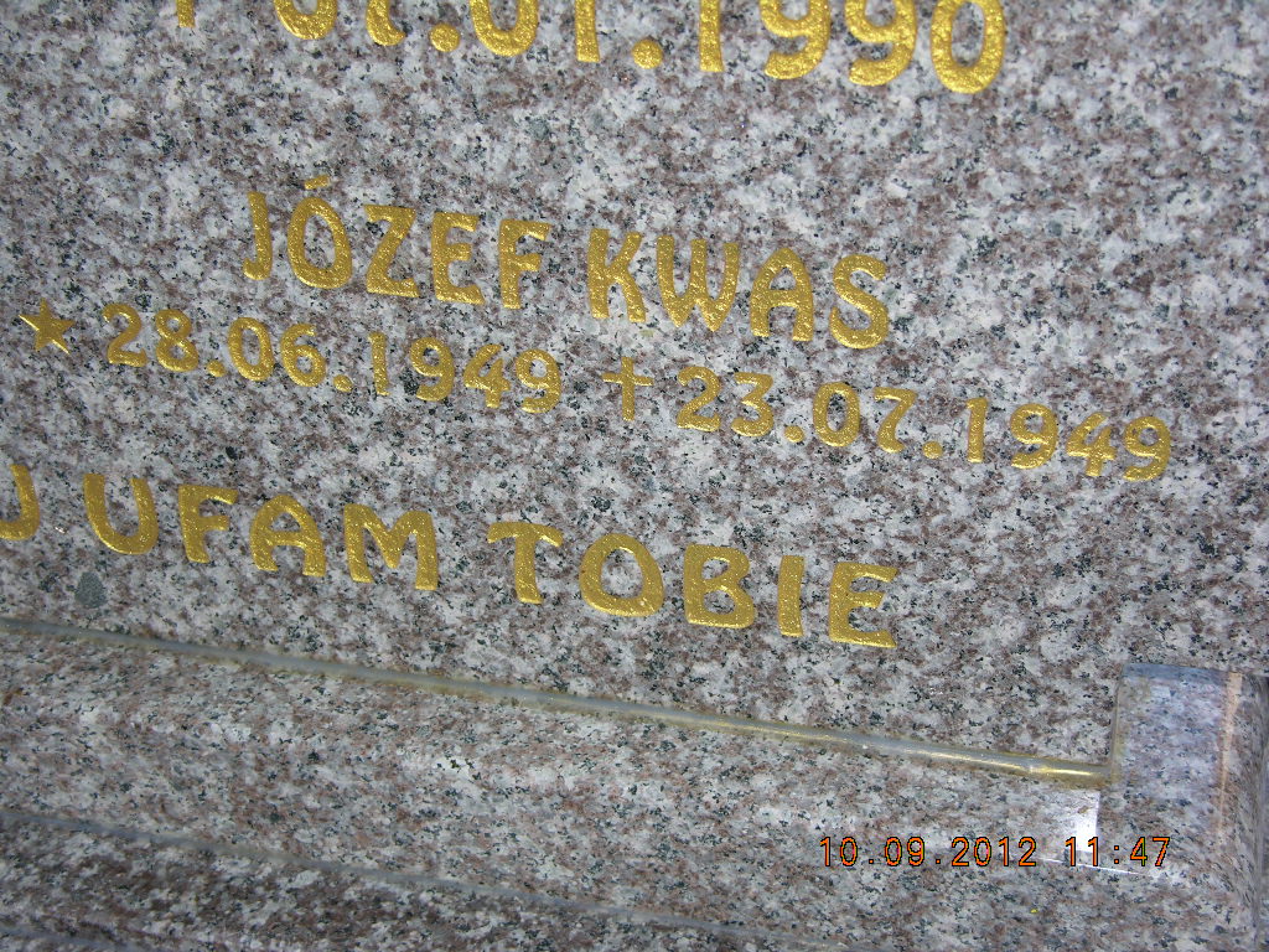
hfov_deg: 27.8
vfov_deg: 21.0
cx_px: 634
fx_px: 2566
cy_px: 476
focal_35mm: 70
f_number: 3.3
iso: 50
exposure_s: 1/120
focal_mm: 17.8
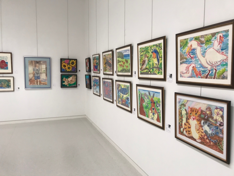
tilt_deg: -4.0
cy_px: 88
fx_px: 189
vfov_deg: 49.7
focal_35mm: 28
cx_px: 117
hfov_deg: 63.4
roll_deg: +0.3
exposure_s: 1/120
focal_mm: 3.99
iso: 40
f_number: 1.8
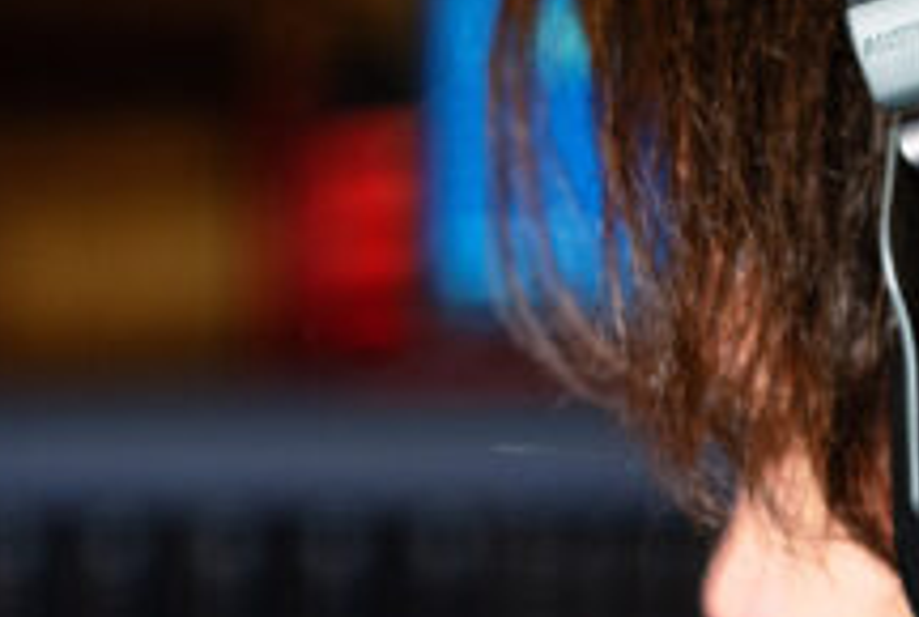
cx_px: 813
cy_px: 615
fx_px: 4963
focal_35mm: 194
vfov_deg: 7.1
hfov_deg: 10.5
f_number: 2.8
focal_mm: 70
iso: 400
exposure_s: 1/200
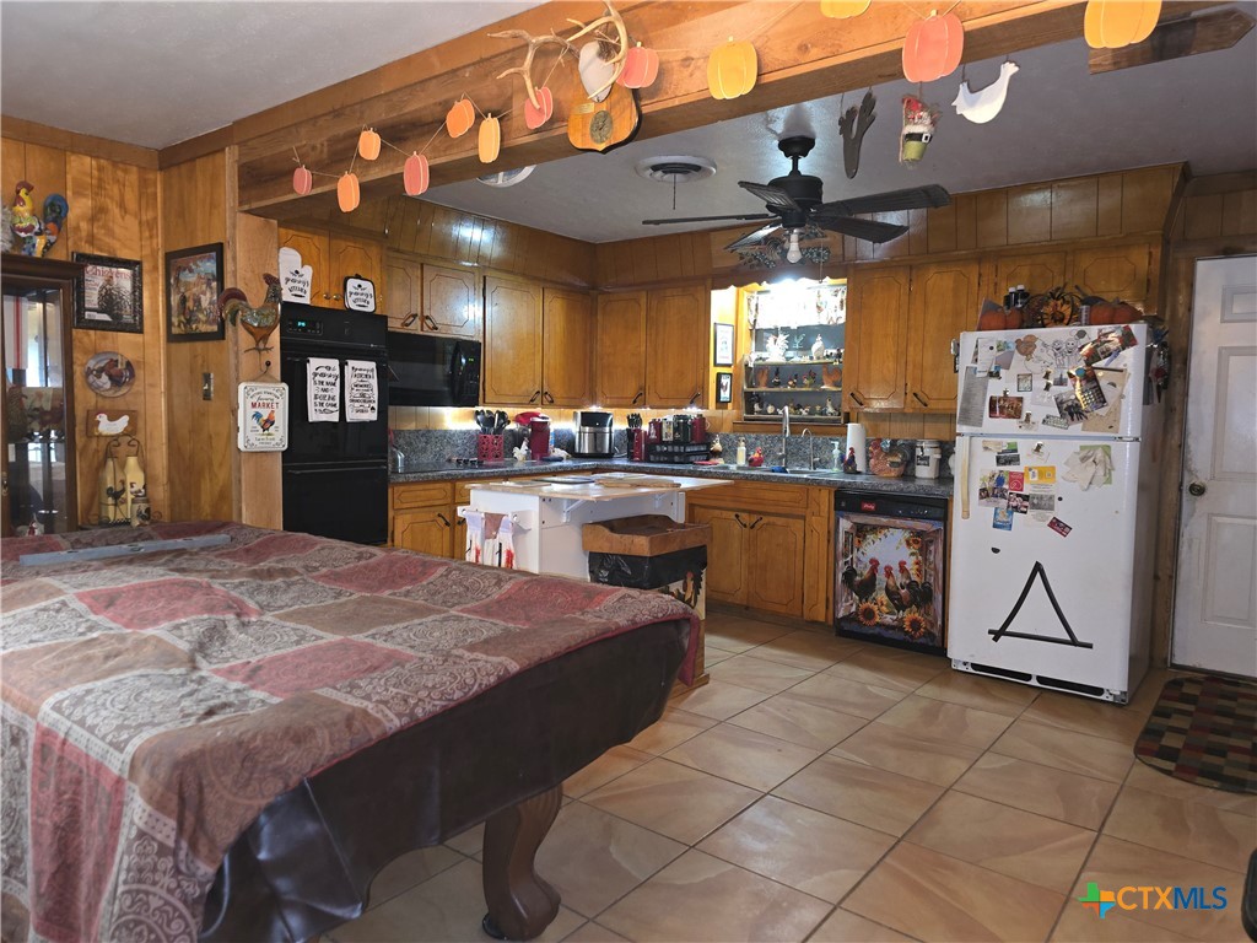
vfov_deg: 58.9
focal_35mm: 23
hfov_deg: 73.9
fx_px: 835
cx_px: 628
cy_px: 472
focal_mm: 6.3
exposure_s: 1/12
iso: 200
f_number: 1.7
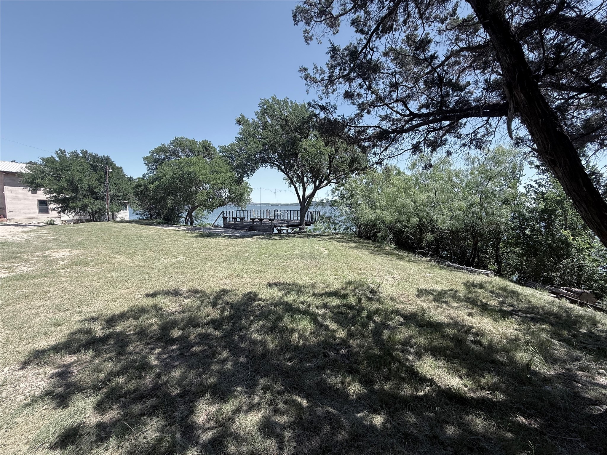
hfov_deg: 102.1
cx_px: 304
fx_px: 245
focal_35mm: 14
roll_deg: -0.9
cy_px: 228
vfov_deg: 85.7
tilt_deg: -5.0
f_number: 2.2
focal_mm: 2.22
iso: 50
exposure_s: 1/985
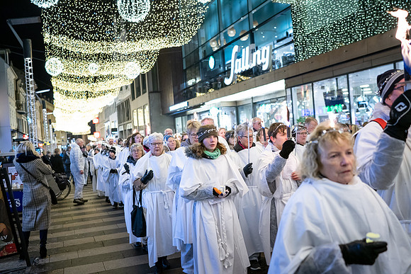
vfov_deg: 37.9
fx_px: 400
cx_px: 206
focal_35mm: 35
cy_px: 137
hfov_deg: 54.4
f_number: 2.5
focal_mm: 35
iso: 4000
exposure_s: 1/160
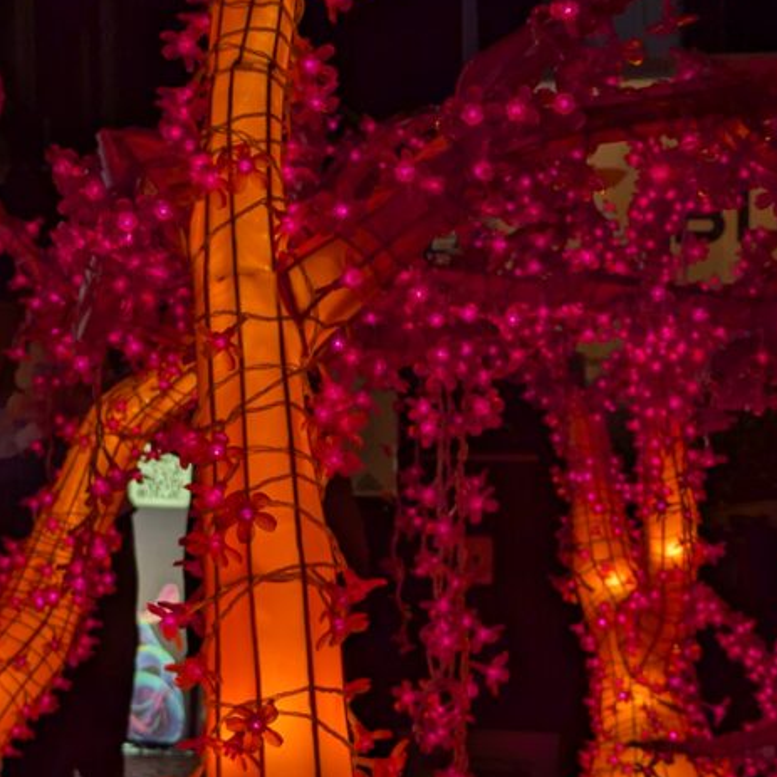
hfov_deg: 18.5
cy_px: 517
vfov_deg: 18.4
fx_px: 2387
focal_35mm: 94
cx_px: 350
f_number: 1.85
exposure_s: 1/99.9
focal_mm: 6.81
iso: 40
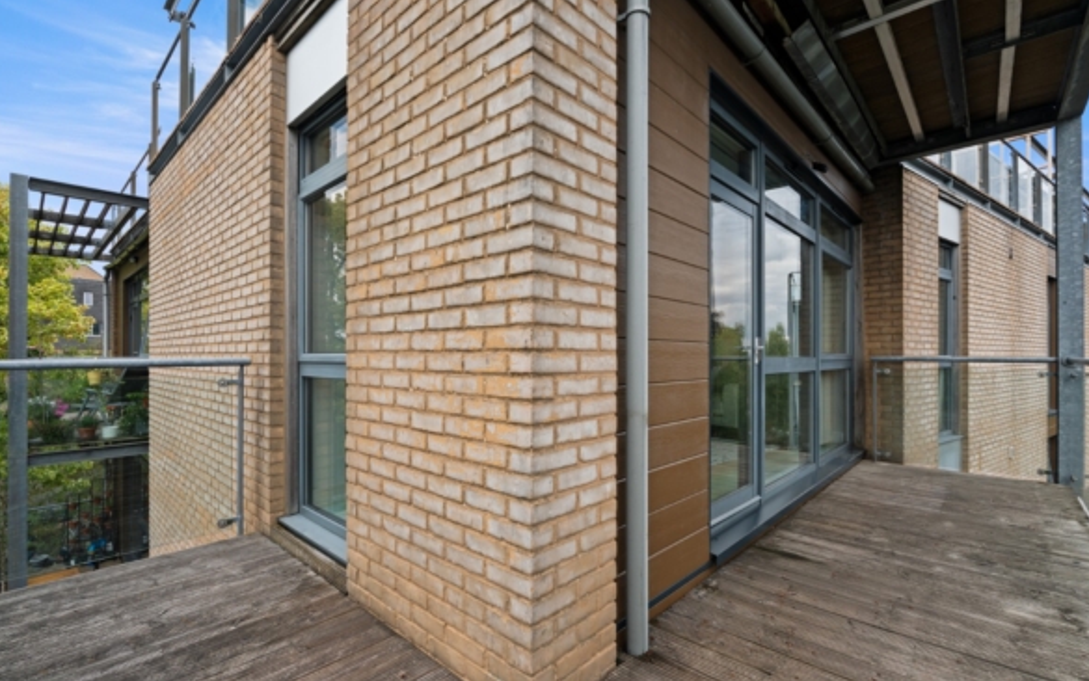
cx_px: 551
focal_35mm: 17
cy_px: 353
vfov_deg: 68.0
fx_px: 505
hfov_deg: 94.3
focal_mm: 16
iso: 400
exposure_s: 1/40
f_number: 8
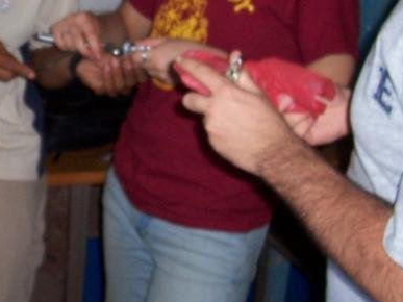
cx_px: 9
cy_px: 17
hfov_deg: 21.1
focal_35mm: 90
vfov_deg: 16.1
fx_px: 1047
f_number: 2.7
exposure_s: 1/60
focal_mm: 5.6
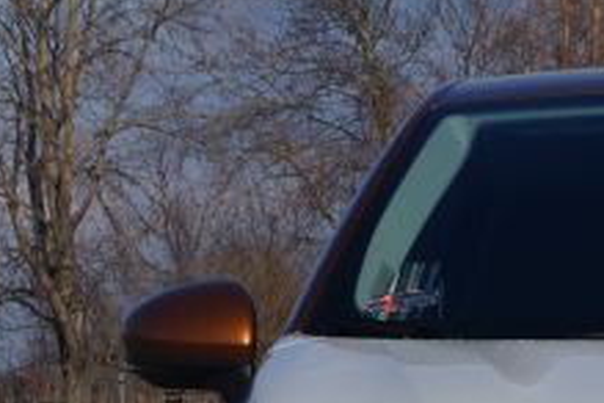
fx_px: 4697
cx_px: 847
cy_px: 483
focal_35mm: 280
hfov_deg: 7.3
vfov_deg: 4.9
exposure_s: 1/200
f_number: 13
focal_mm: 40
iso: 100
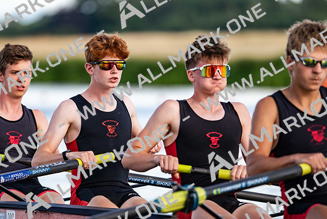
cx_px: 154
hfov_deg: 4.6
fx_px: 4071
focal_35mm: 448
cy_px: 122
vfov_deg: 3.1
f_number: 4.5
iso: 800
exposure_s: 1/2500
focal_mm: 400
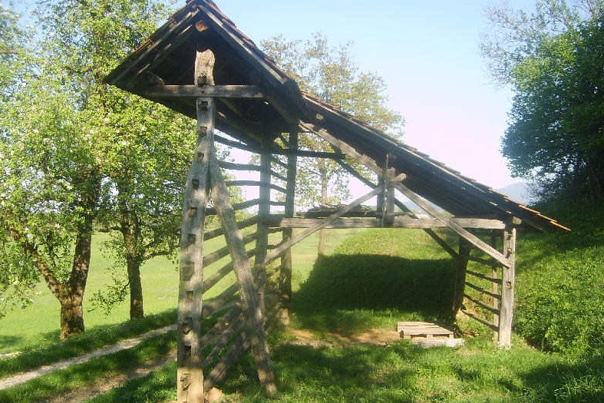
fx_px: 621
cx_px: 302
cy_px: 214
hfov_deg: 51.9
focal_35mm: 37
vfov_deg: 35.9
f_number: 2.8
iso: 50
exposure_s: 1/250
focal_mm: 5.8
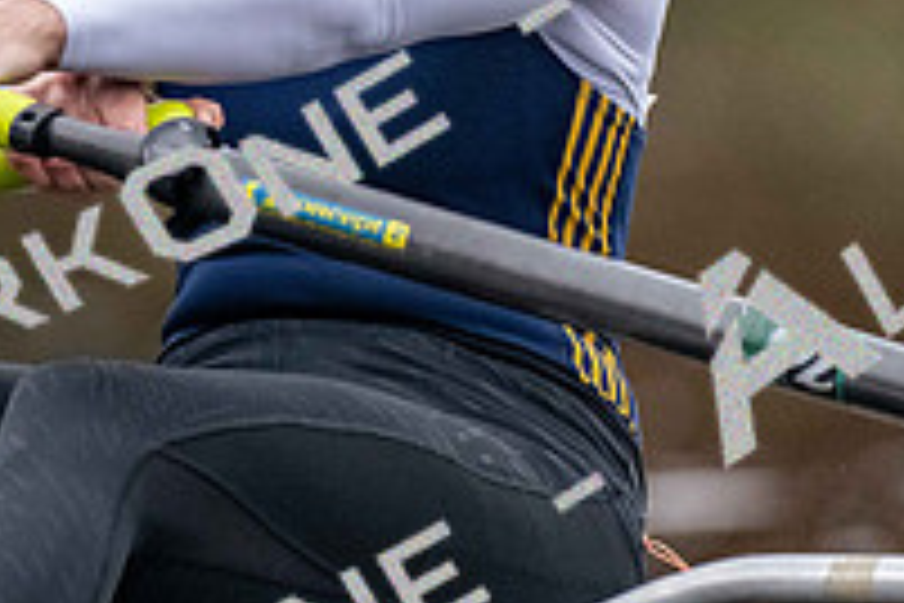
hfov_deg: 1.2
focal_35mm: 1731
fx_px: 43464
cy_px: 38
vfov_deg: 0.8
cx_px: 315
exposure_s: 1/2500
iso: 5600
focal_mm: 600
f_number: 4
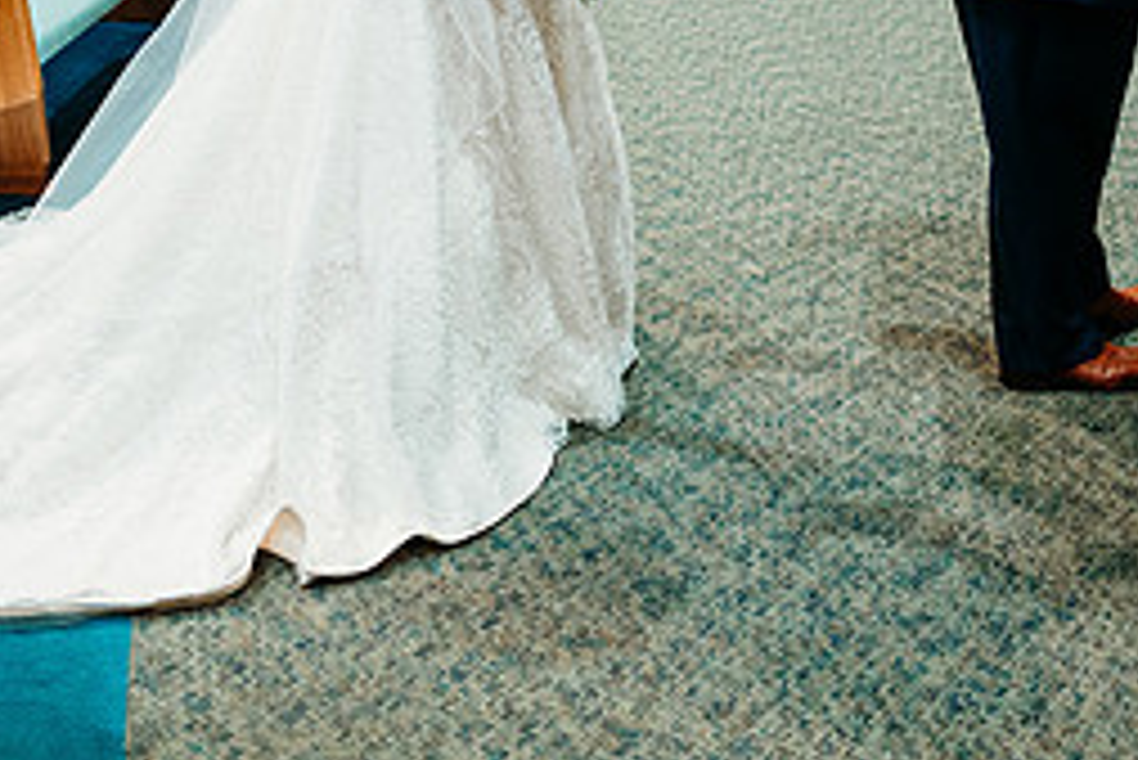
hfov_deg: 36.2
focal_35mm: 55
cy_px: -20
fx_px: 1740
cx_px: 652
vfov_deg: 23.5
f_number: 1.8
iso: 2000
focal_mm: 24
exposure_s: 1/100
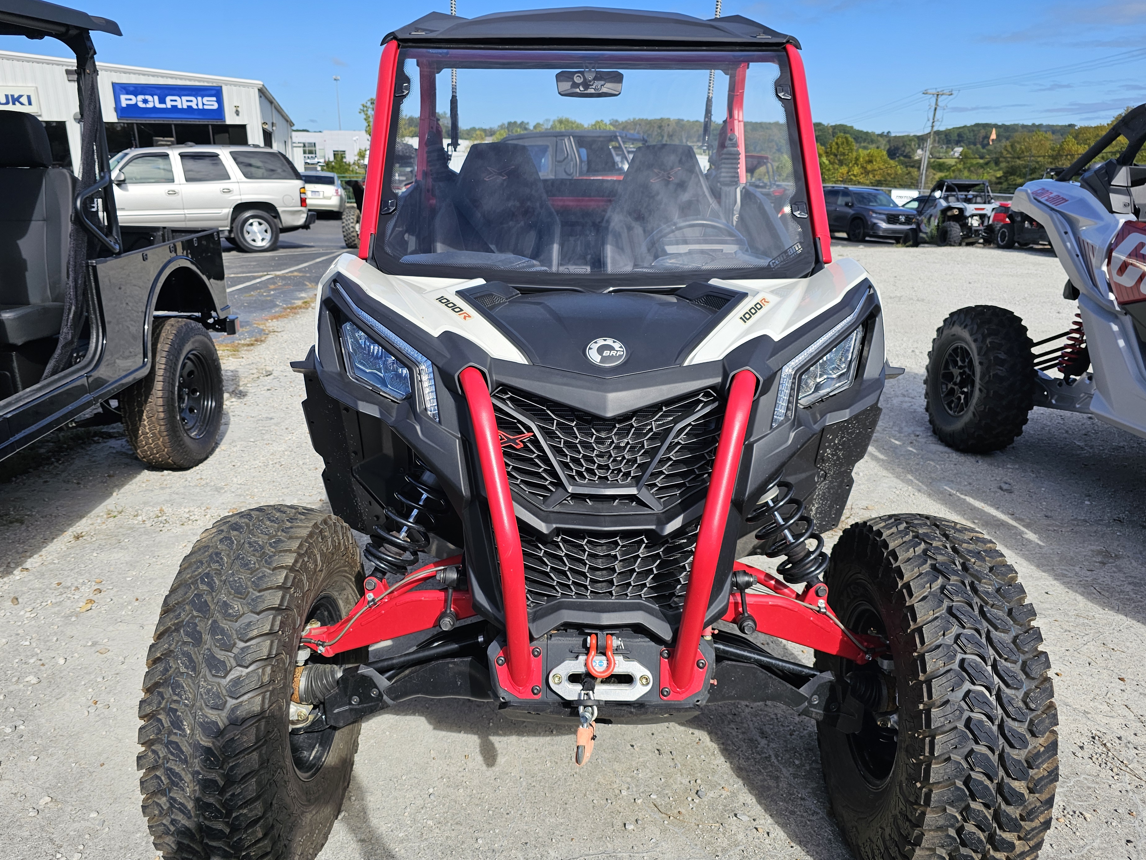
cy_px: 446
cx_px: 532
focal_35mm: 25
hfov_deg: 69.3
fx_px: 828
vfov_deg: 54.9
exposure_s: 1/1212
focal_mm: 6.3
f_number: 1.7
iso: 20
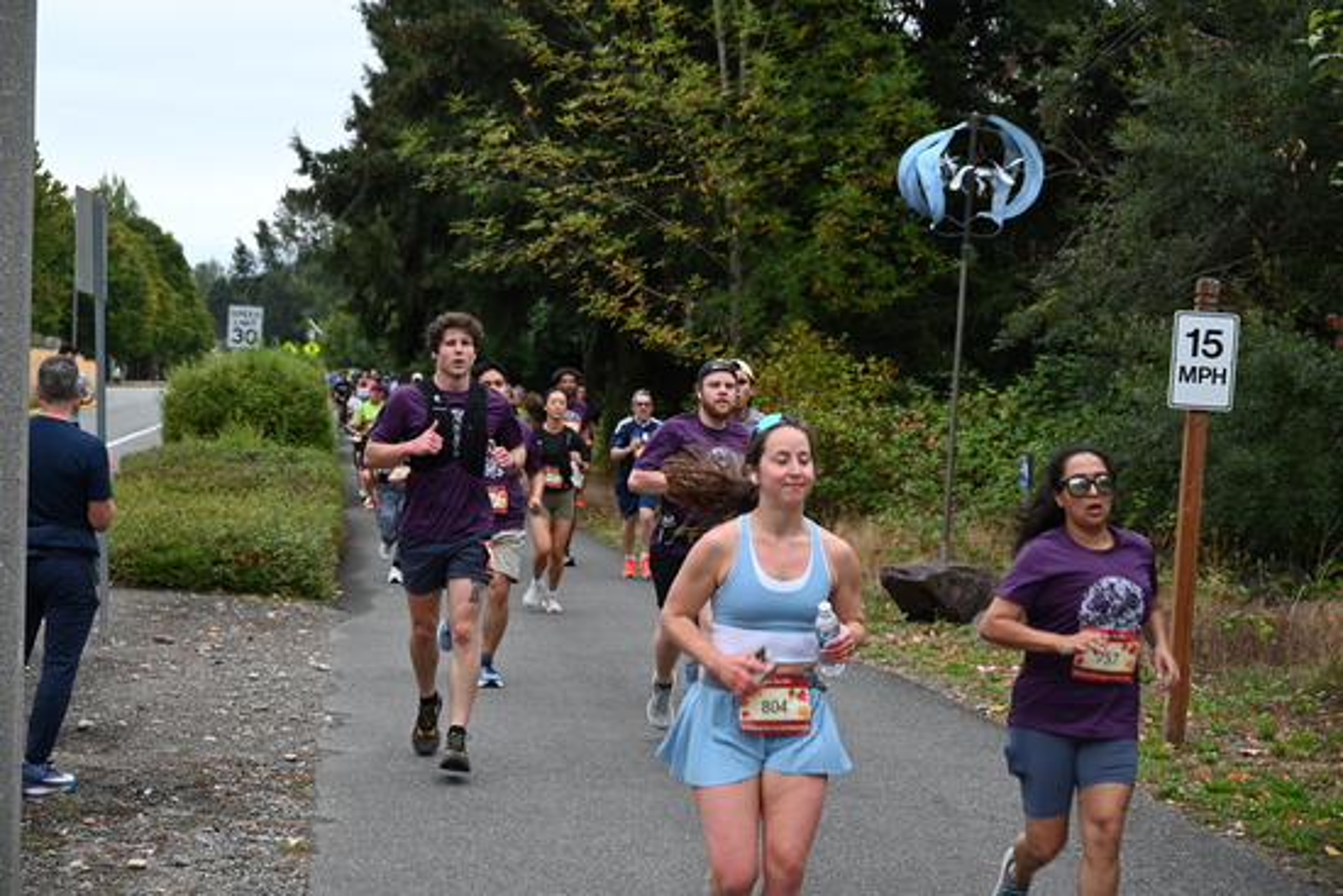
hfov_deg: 28.8
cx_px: 672
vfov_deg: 19.5
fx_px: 2612
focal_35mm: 70
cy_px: 448
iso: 450
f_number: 6
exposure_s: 1/125
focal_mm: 70
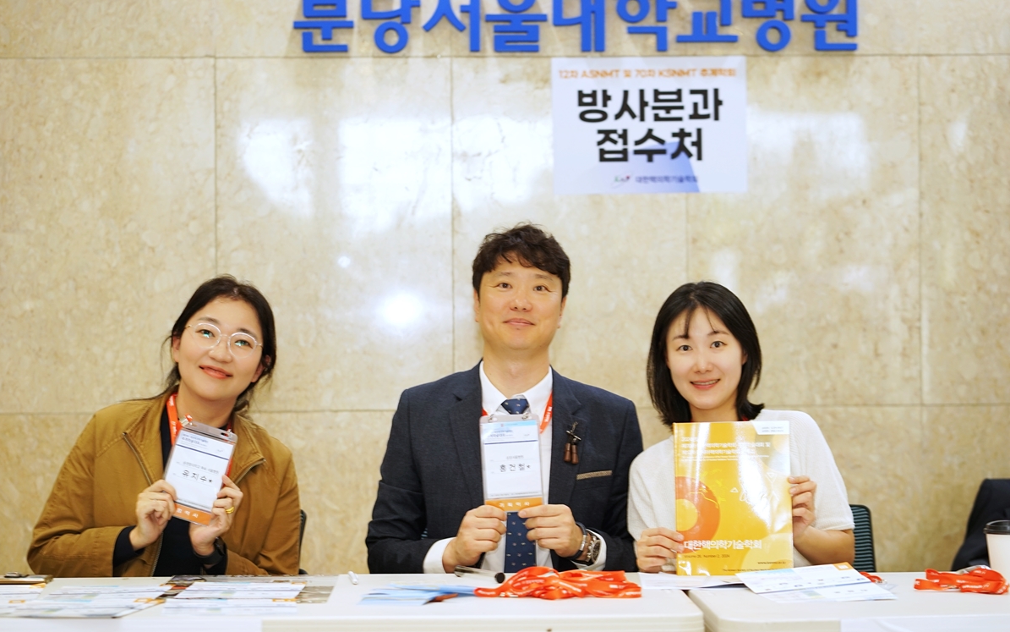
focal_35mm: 87
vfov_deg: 15.0
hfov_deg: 23.8
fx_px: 2395
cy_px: 337
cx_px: 506
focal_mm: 85
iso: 200
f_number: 3.2
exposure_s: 1/60
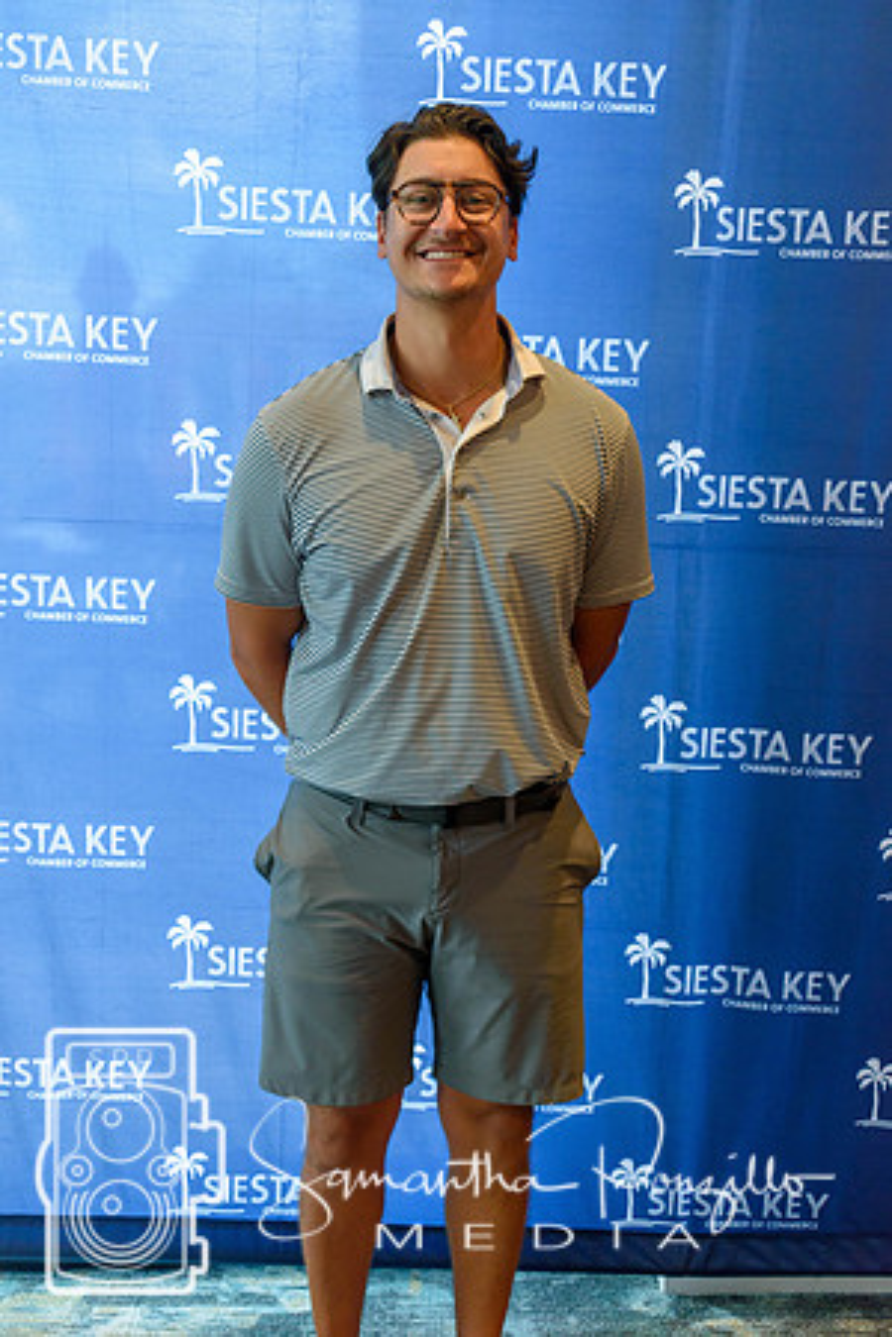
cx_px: 446
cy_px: 668
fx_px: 1449
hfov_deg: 34.2
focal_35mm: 39
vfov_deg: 49.6
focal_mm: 26
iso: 800
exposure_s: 1/60
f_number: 4
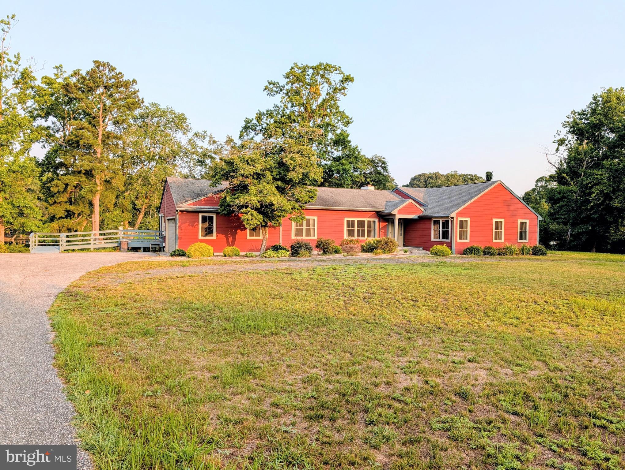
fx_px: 434
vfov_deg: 56.9
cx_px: 312
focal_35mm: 24
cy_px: 235
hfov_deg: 71.5
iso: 25
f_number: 1.68
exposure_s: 1/286
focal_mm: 6.9
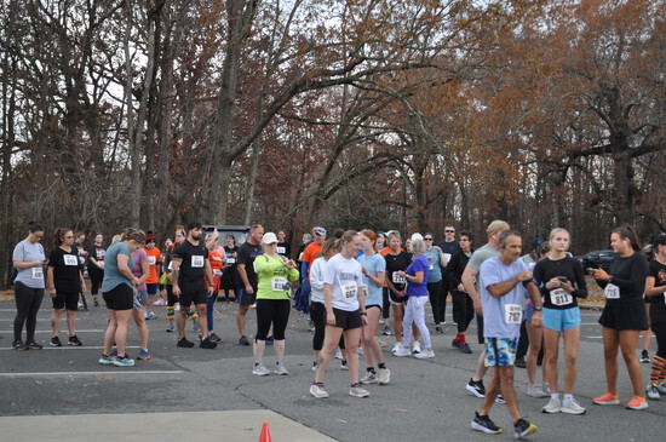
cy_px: 221
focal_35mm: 60
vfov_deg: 22.6
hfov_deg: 33.4
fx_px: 1108
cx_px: 333
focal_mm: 40
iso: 400
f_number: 5.3
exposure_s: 1/60
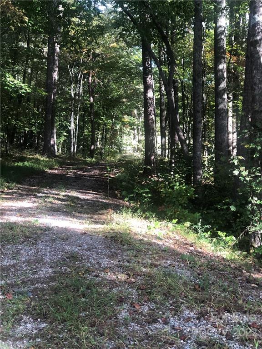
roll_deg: +0.5
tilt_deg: -2.5
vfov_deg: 33.8
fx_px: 575
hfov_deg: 25.7
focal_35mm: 57
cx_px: 131
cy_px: 174
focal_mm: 6.6
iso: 25
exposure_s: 1/40
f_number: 2.8
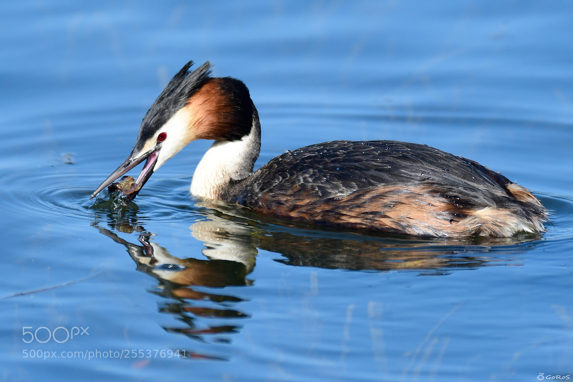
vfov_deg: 1.7
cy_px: 191
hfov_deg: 2.5
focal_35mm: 825
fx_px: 13128
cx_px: 286
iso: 400
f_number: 4
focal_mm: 550
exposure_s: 1/2500
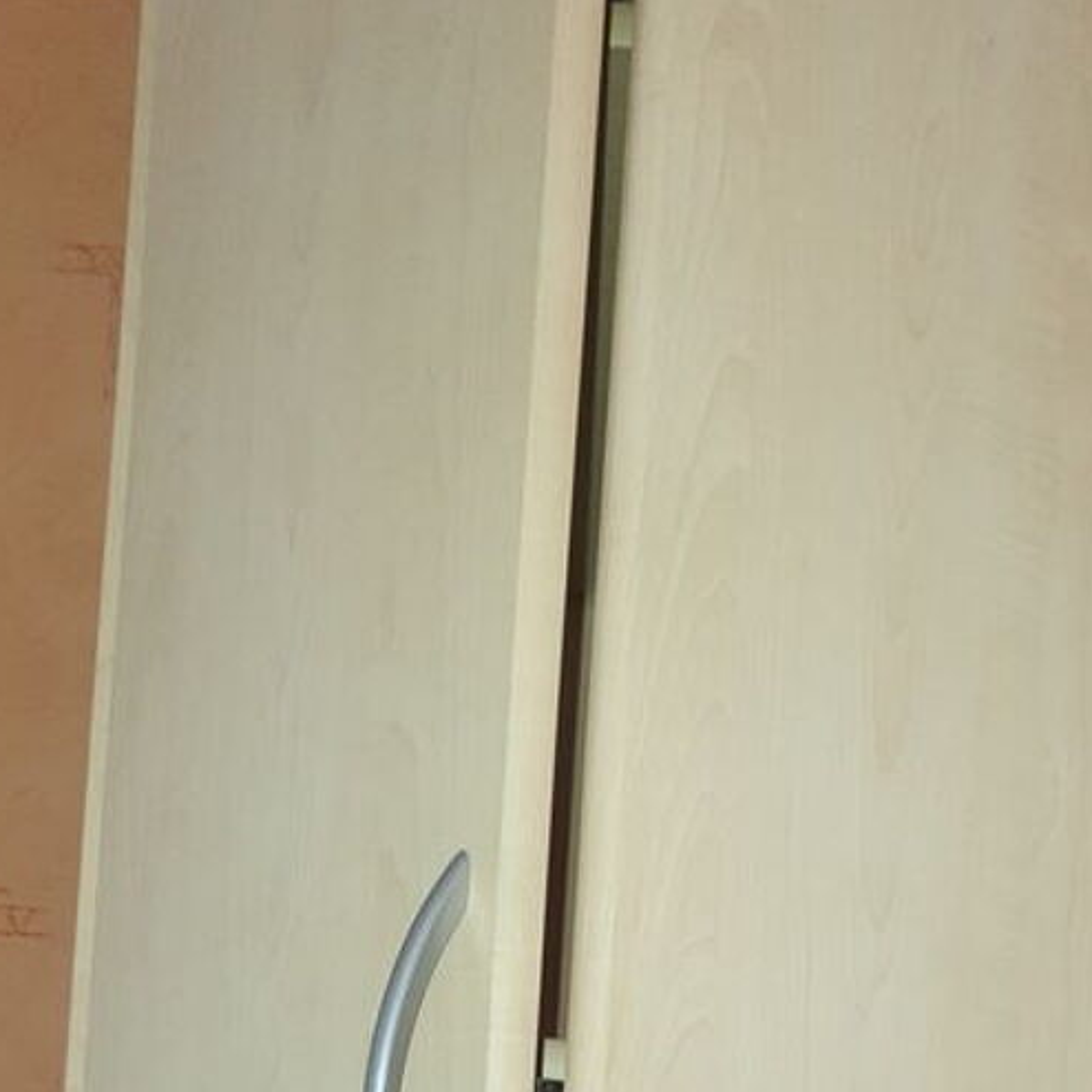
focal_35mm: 62
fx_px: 2213
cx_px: 617
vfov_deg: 24.3
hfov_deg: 27.7
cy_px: 1416
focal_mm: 4.3
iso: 100
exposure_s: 1/60
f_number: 1.5
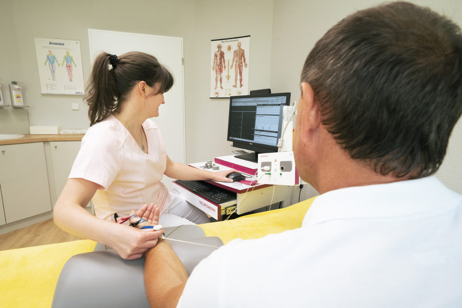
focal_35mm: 19
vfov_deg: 64.6
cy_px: 154
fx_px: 244
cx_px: 231
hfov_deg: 86.9
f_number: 11
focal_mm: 19
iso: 2500
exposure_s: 1/100
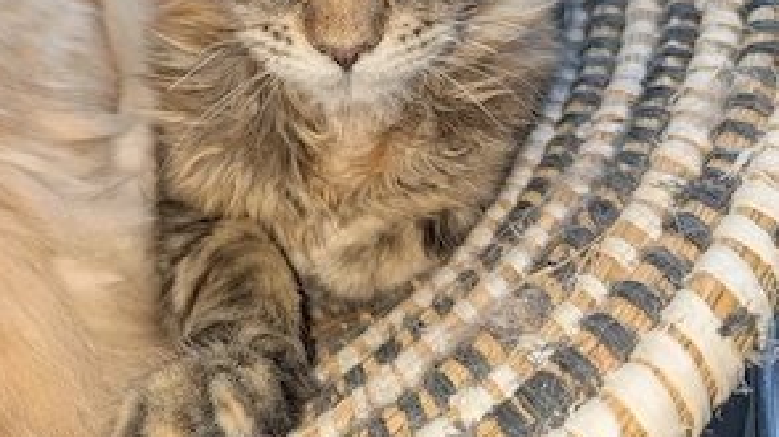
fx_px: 826
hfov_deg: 50.5
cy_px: -16
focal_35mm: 40
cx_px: 387
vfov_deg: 27.6
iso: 103
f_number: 1.73
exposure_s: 1/100
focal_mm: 4.38
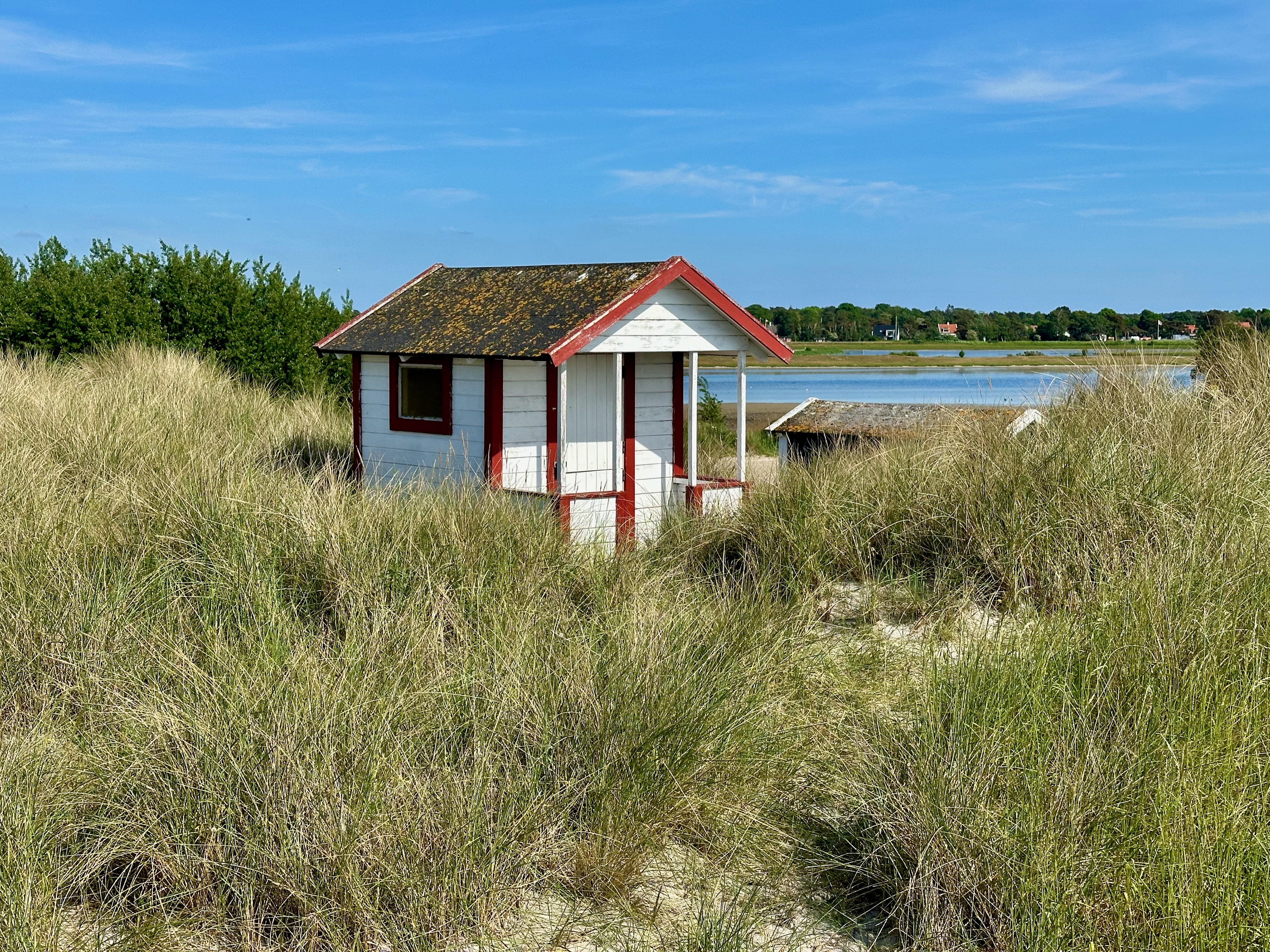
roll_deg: +0.4
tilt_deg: -4.1
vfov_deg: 30.3
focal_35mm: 48
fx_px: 1761
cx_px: 635
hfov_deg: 39.7
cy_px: 476
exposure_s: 1/4785
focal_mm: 6.86
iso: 64
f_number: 1.78
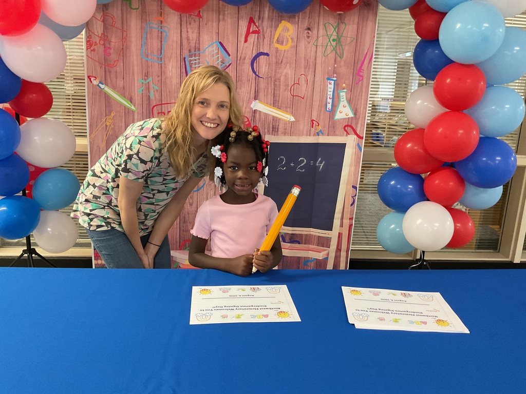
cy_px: 197
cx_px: 263
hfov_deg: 61.7
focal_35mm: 29
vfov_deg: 48.2
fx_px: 441
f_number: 1.8
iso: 250
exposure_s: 1/60
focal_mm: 3
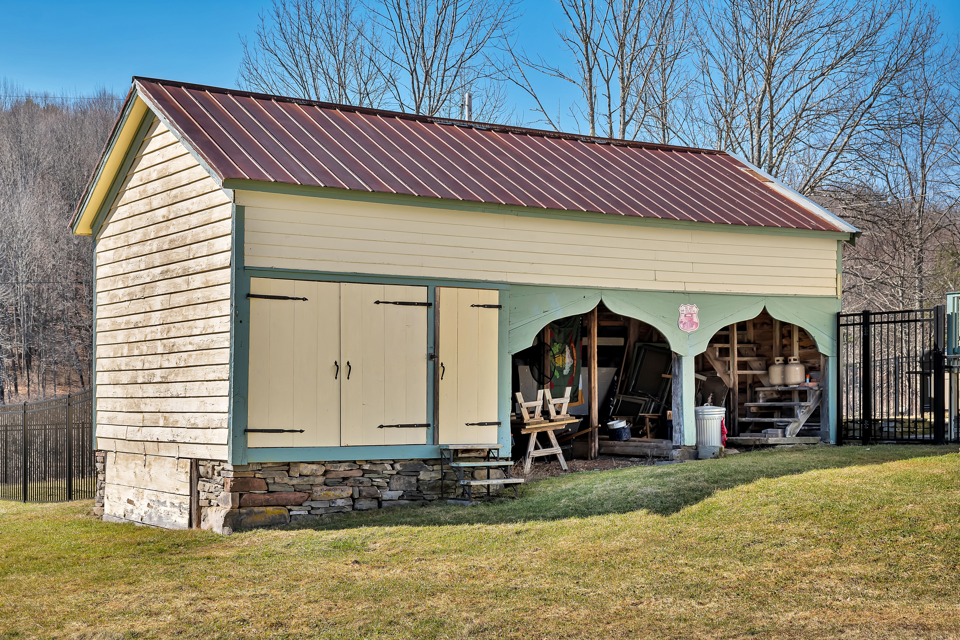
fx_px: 1360
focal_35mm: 51
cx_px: 480
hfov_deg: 38.9
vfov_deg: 26.5
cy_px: 320
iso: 1000
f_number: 9
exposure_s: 1/200
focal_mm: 51
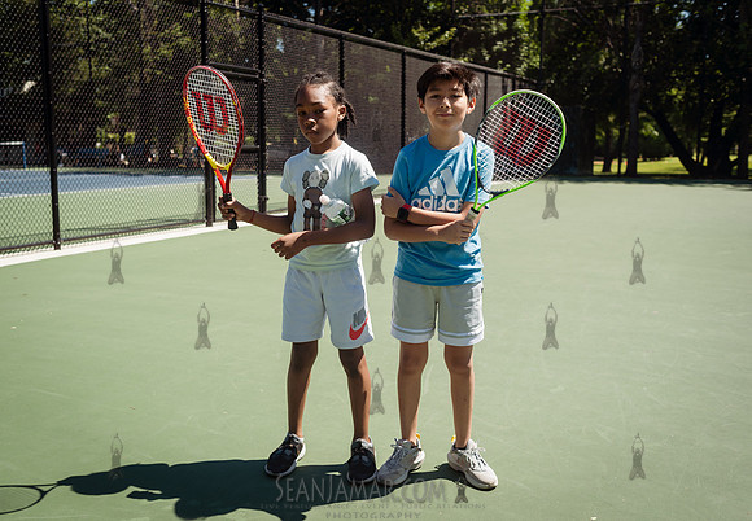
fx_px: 790
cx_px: 360
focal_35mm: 37
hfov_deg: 50.9
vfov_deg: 36.5
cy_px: 260
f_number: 4
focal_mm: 35
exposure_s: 1/1250
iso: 200
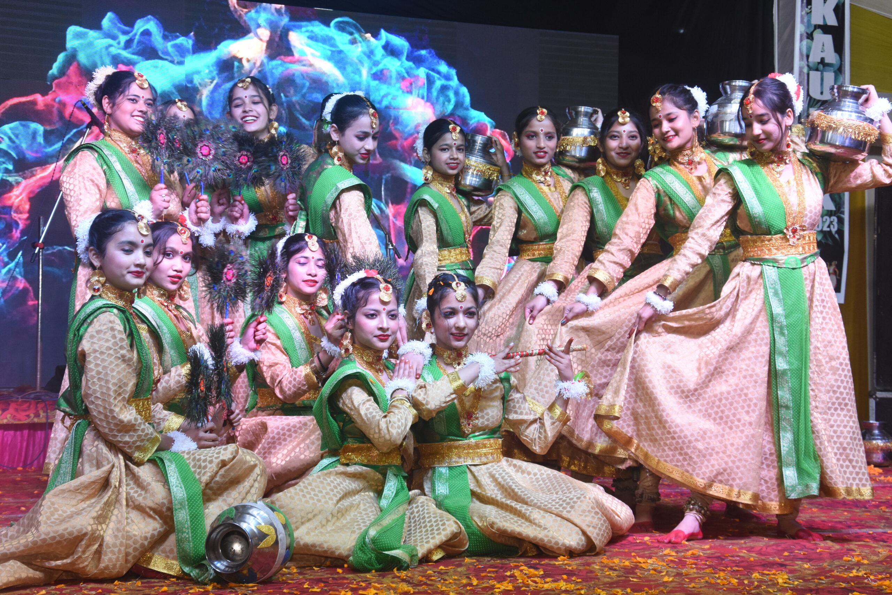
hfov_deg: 29.9
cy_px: 298
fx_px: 1672
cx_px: 446
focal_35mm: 68
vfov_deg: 20.2
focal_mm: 45
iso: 1000
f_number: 10
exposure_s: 1/125
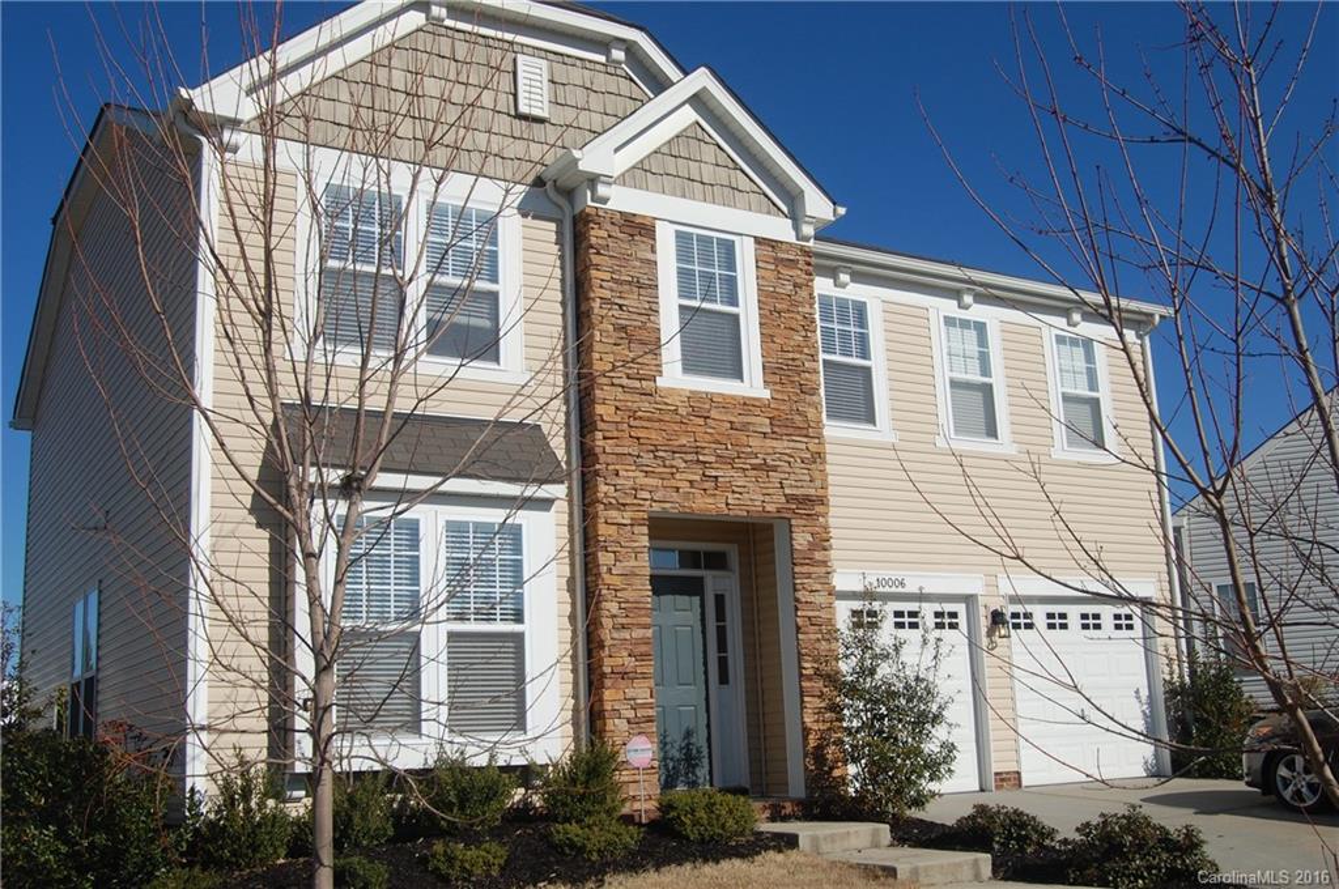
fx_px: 1337
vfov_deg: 36.8
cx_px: 670
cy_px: 444
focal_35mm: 36
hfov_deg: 53.2
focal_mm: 24
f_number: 11
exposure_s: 1/500
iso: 200
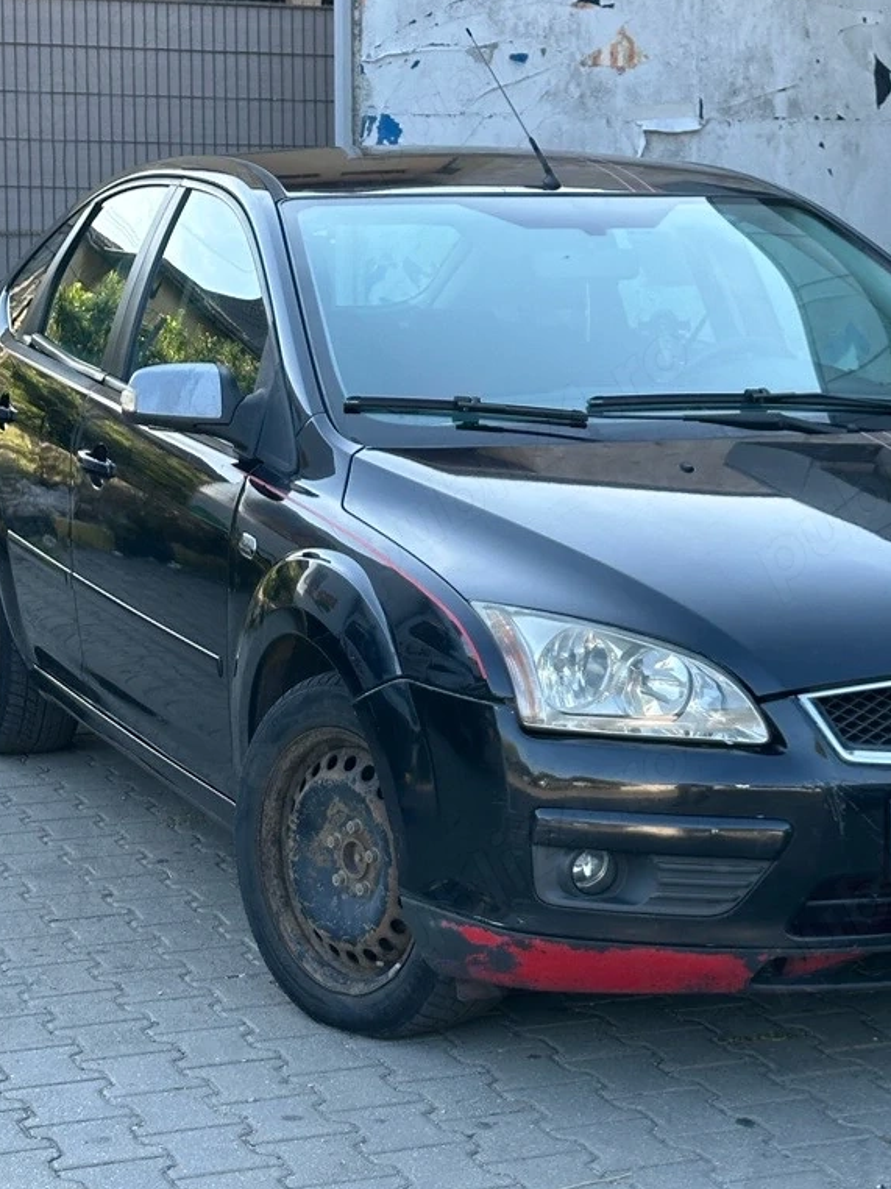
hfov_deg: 17.5
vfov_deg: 23.3
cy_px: 521
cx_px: 623
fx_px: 2884
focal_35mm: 84
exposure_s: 1/444
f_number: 1.78
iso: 64
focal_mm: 6.86
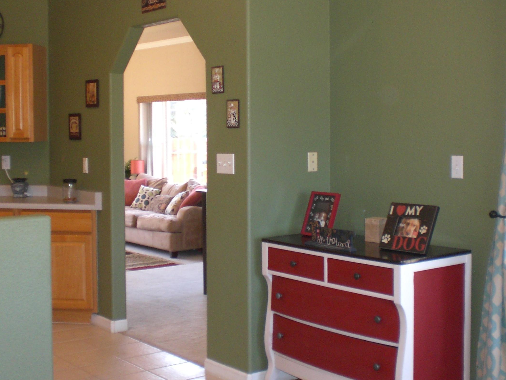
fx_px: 789
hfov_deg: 35.5
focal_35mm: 54
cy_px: 146
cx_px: 258
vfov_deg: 27.0
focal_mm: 6.3
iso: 200
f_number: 3.1
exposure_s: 1/60
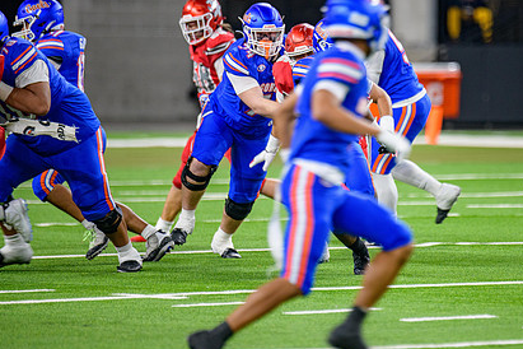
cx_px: 359
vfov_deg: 3.2
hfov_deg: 4.9
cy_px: 122
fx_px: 6145
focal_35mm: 423
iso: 1000
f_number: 2.8
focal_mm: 300
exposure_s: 1/400
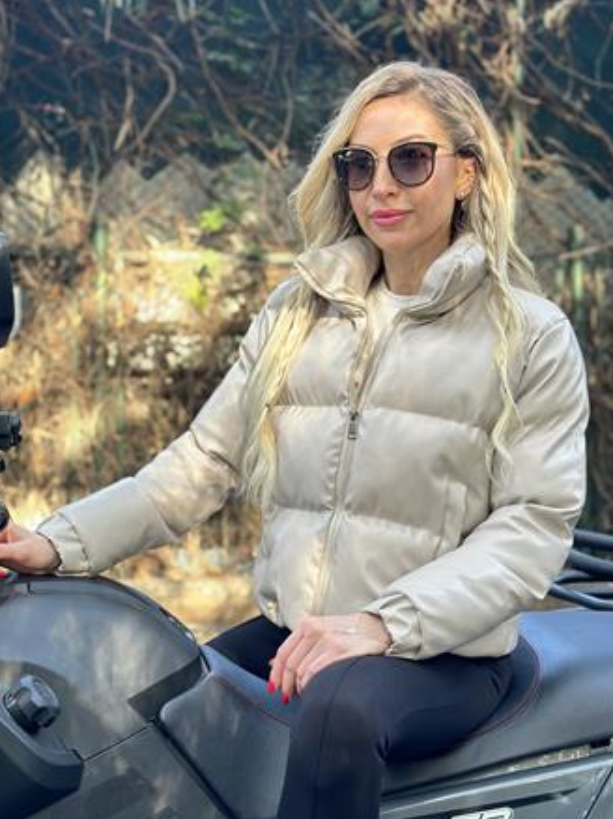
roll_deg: -1.0
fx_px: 1347
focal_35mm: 57
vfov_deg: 33.8
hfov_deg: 25.6
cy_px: 424
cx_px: 295
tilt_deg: -3.8
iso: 125
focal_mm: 6.86
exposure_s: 1/60
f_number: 1.78
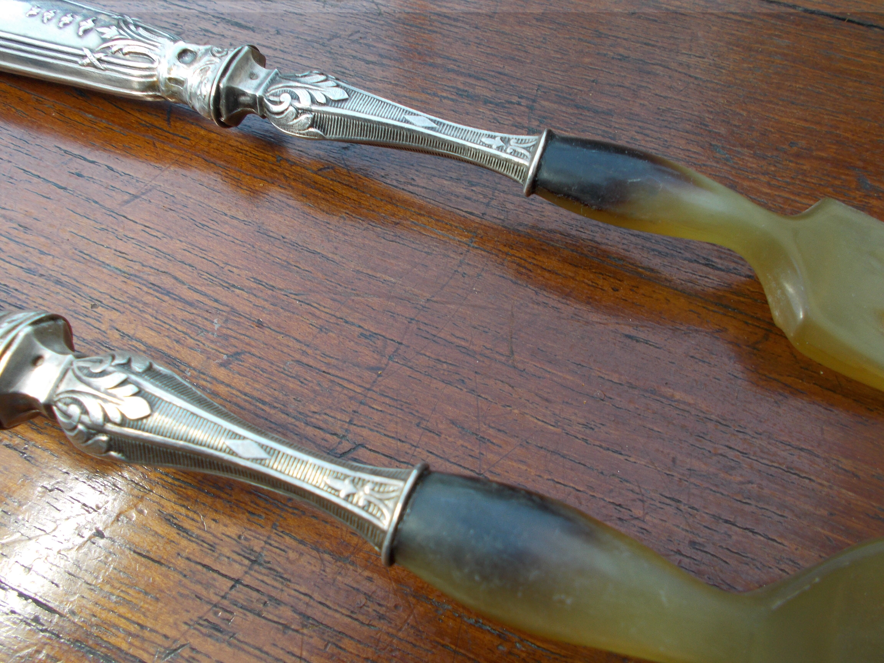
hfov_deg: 60.0
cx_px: 442
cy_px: 332
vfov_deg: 46.8
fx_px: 766
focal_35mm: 30
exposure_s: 1/50
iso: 80
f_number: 3.4
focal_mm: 5.3
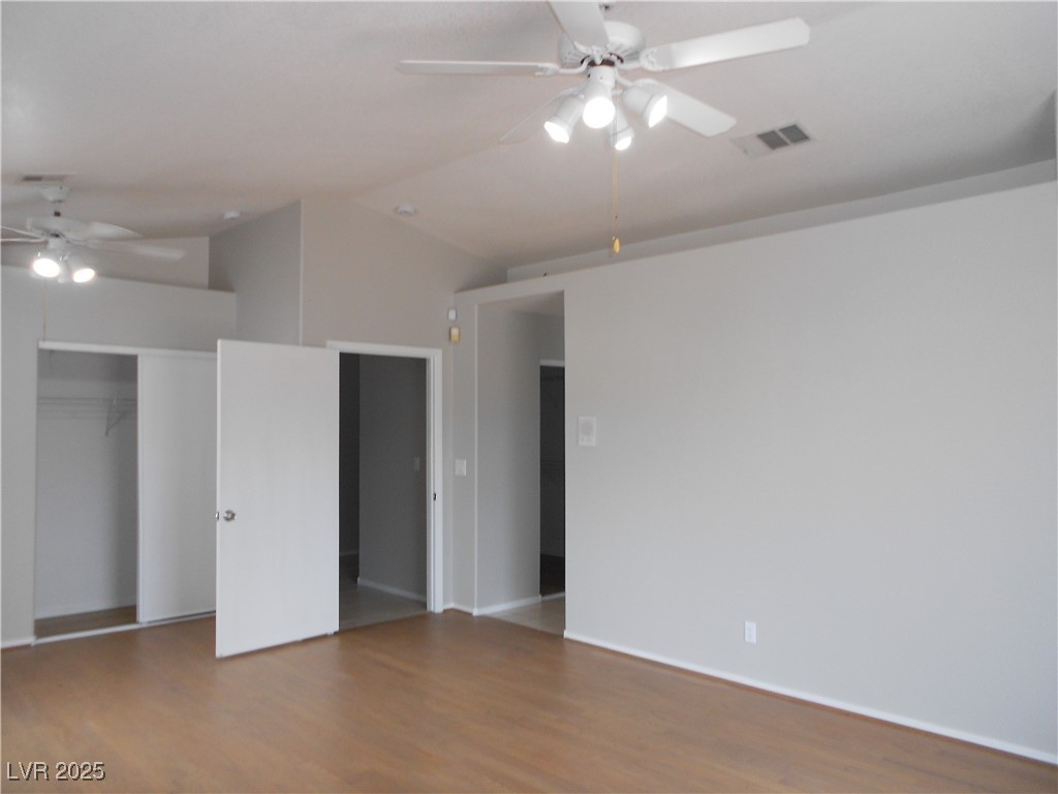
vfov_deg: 53.1
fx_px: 795
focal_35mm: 26
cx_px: 529
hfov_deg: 67.3
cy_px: 397
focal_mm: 4.6
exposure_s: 1/30
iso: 100
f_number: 3.2
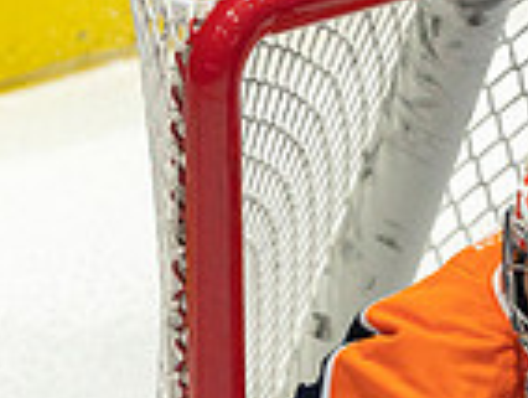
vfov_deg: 0.5
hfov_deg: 0.7
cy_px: 673
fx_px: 42536
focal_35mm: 2784
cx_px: 588
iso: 1600
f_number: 4
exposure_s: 1/800
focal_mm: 600
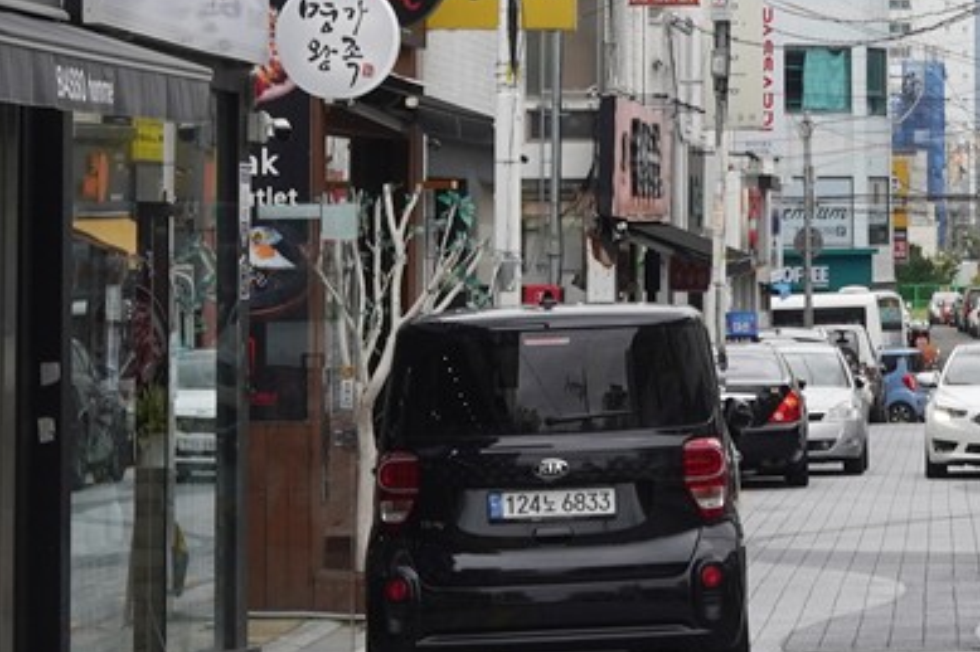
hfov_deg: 11.3
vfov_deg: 7.6
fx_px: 4898
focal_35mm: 180
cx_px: 945
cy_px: -131
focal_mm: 35
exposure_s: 1/100
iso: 400
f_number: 14
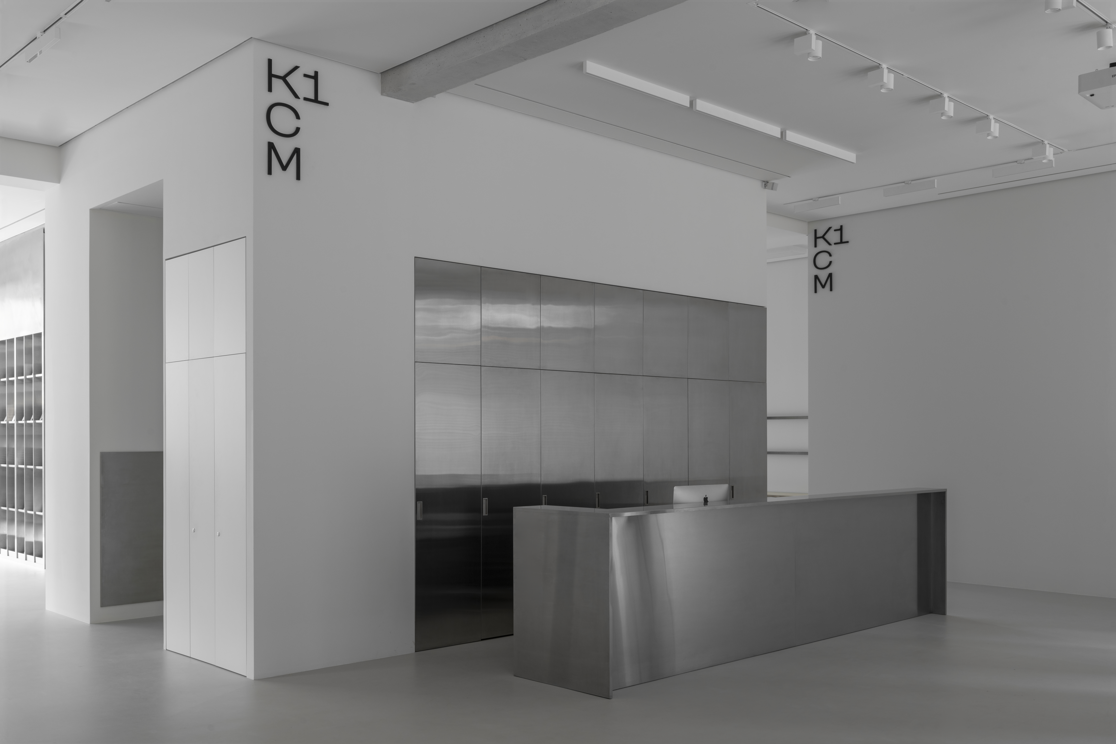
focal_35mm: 34
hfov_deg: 55.8
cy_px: 372
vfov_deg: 38.9
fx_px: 1054
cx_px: 558
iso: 100
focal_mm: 34
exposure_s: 1.6
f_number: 11
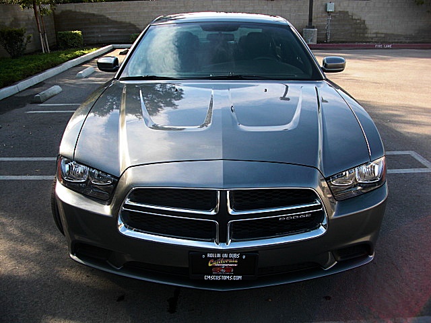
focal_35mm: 36
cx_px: 216
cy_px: 162
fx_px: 448
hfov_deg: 51.4
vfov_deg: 39.7
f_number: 2.8
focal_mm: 6.3
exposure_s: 1/250
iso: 50
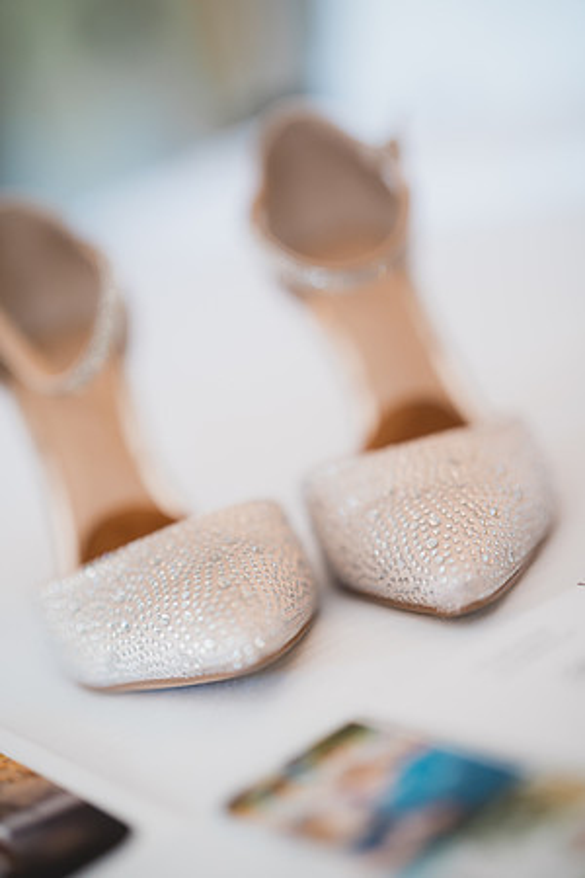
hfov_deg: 27.0
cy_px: 439
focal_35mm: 50
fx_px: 1219
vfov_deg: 39.6
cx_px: 292
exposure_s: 1/125
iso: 400
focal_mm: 50
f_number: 1.4
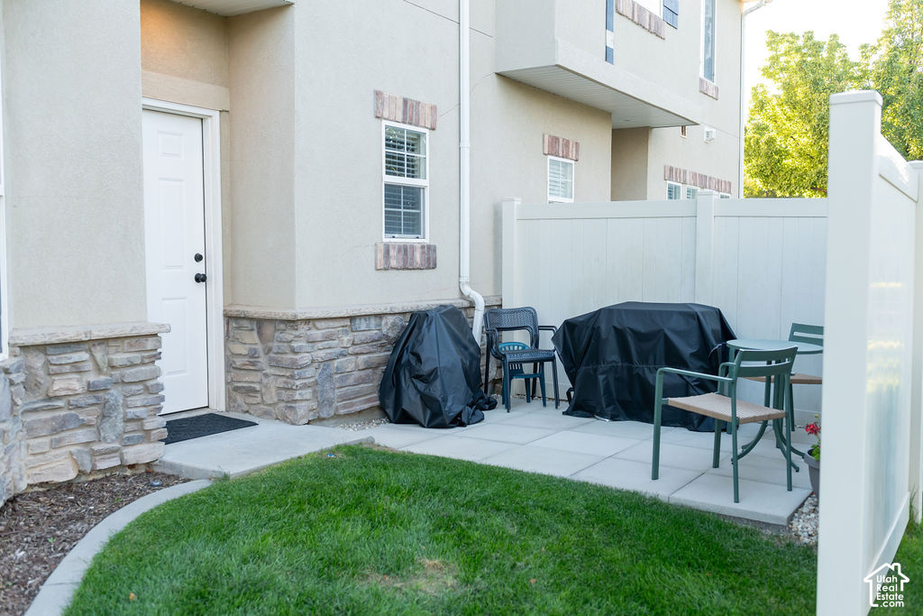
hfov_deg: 54.4
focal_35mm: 35
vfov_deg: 37.9
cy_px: 308
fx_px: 897
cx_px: 462
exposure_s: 1/320
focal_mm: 35
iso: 400
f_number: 3.5
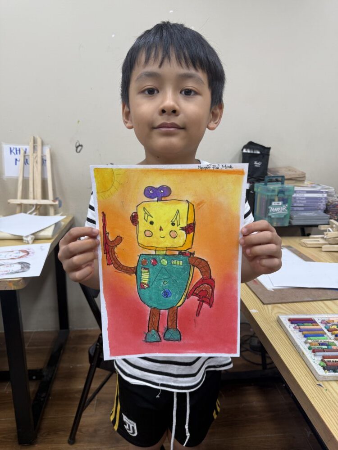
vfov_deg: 71.6
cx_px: 169
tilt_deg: -14.3
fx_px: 312
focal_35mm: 24
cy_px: 225
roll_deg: -1.7
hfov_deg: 56.8
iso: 64
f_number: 1.78
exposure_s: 1/100
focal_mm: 6.76
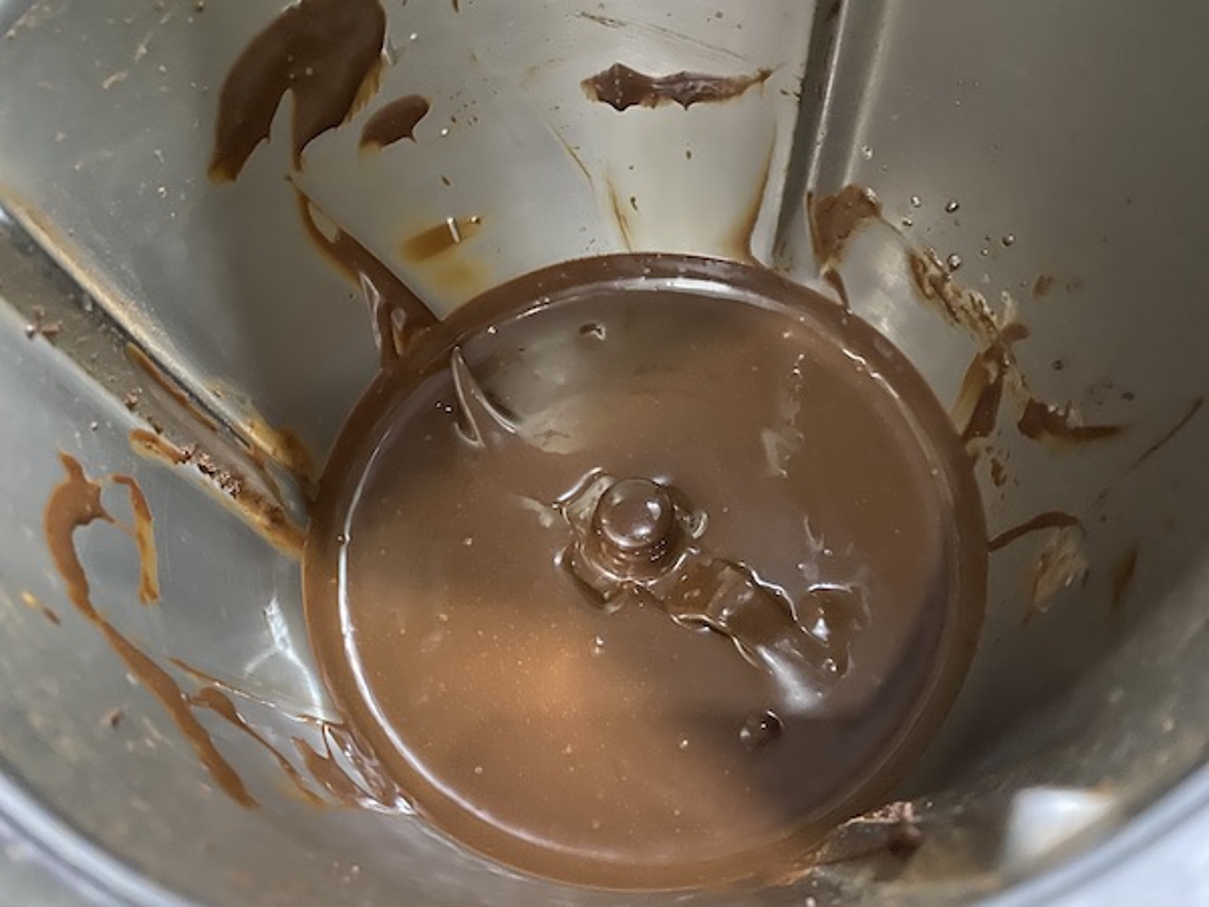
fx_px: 908
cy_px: 454
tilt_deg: -63.2
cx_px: 604
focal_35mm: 26
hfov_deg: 67.3
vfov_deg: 53.1
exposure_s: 1/17
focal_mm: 4.25
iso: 1000
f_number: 1.8
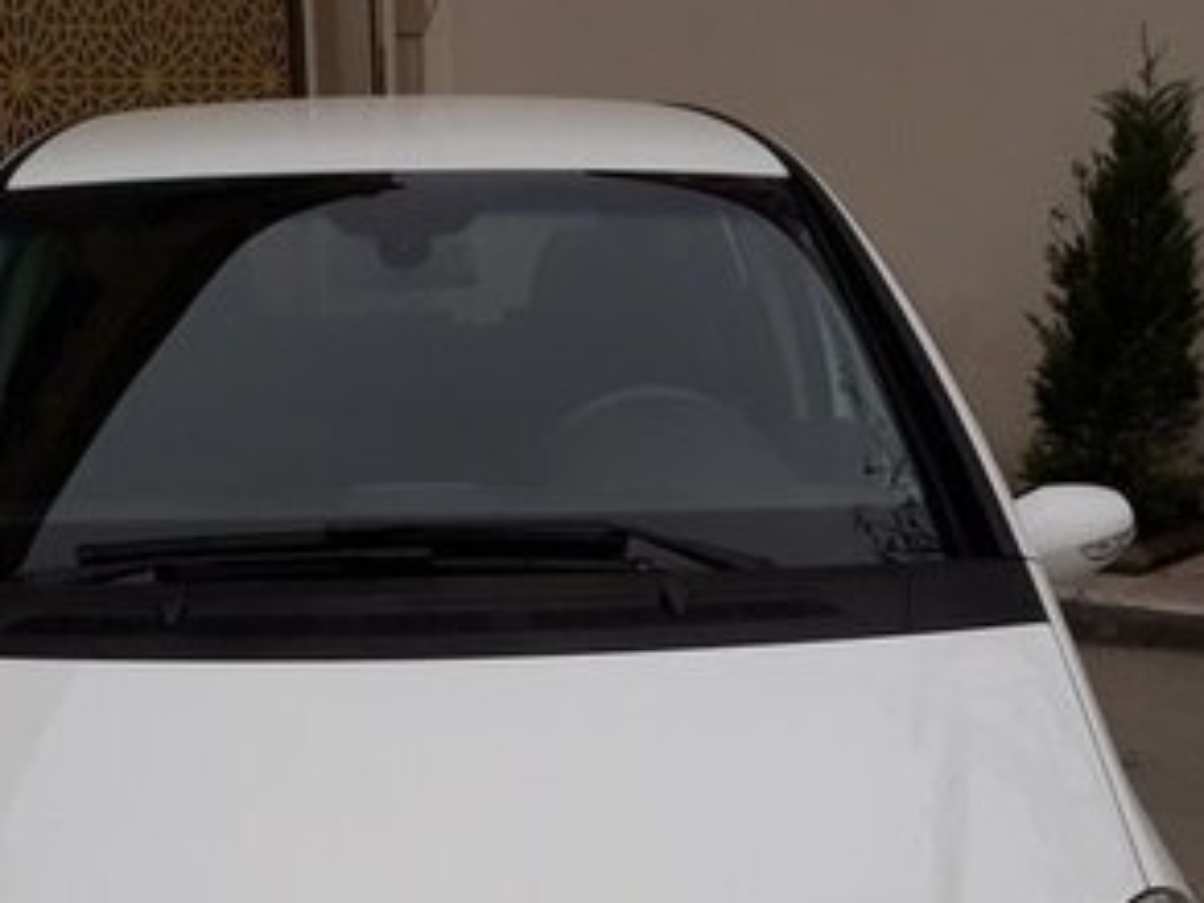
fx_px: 2122
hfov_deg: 31.4
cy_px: 975
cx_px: 400
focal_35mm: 61
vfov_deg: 22.7
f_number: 1.7
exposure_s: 1/520
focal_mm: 3.71
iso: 40
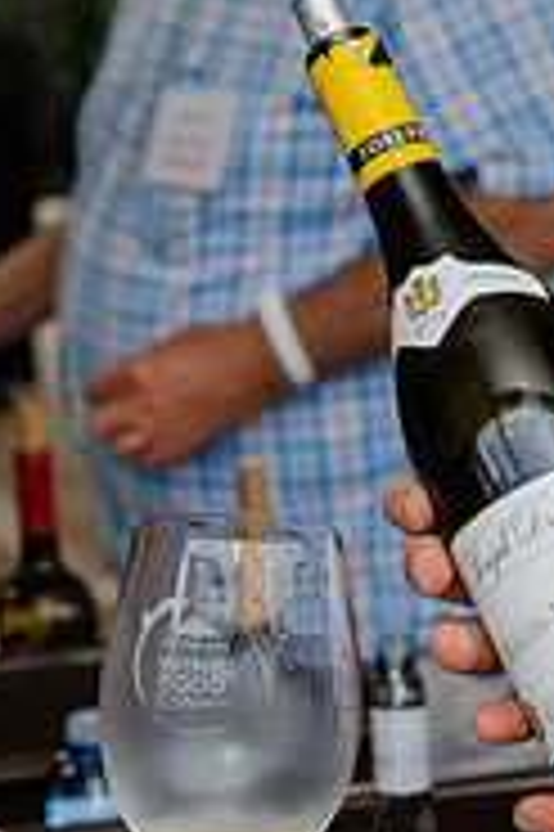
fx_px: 4116
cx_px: 236
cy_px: 714
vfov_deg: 11.5
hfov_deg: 7.7
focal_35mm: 178
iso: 800
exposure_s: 1/160
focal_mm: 44
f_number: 4.5
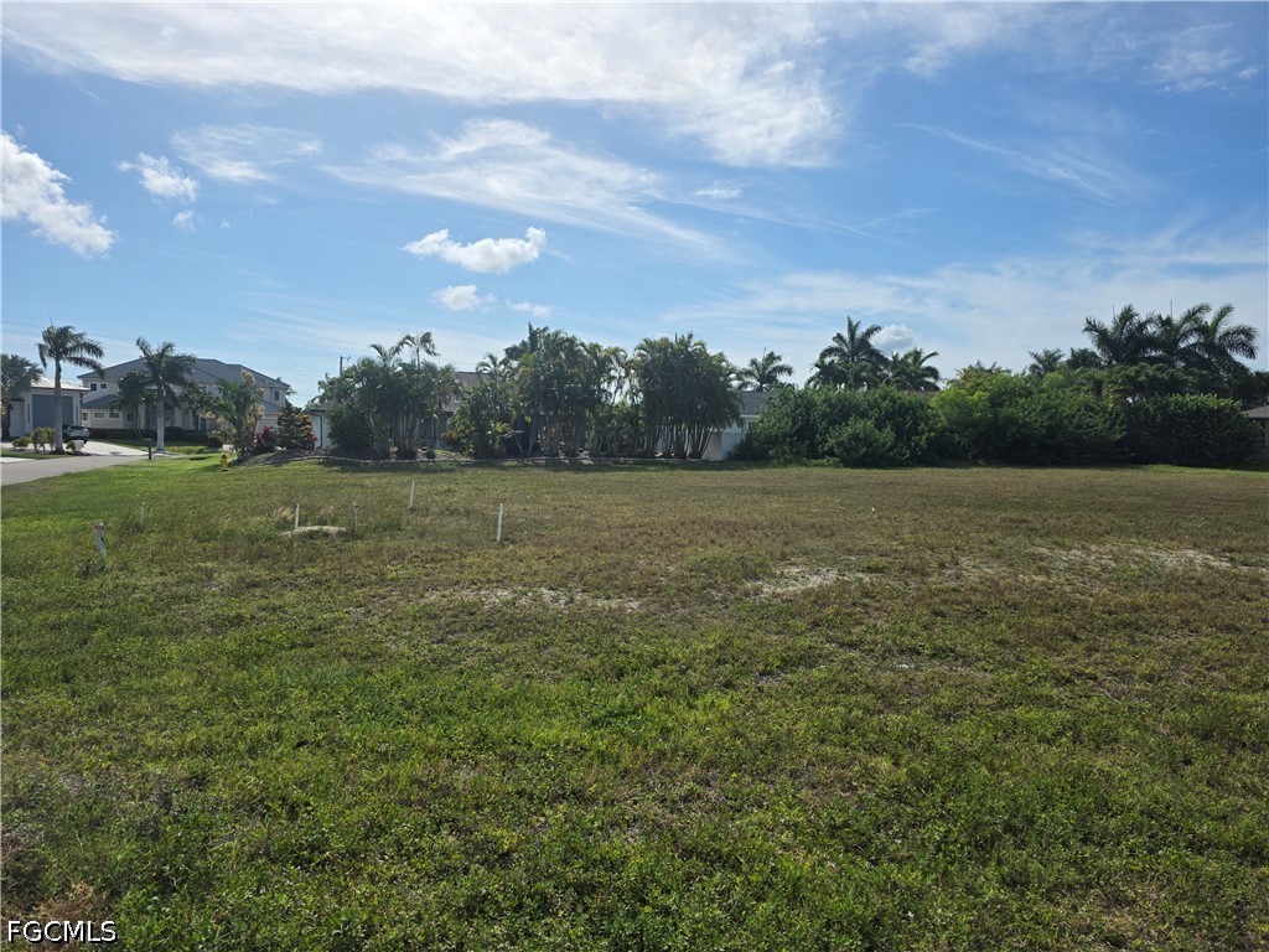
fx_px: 843
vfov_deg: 58.9
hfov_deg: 73.9
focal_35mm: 23
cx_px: 634
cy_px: 476
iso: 64
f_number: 1.7
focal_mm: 6.3
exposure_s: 1/7944
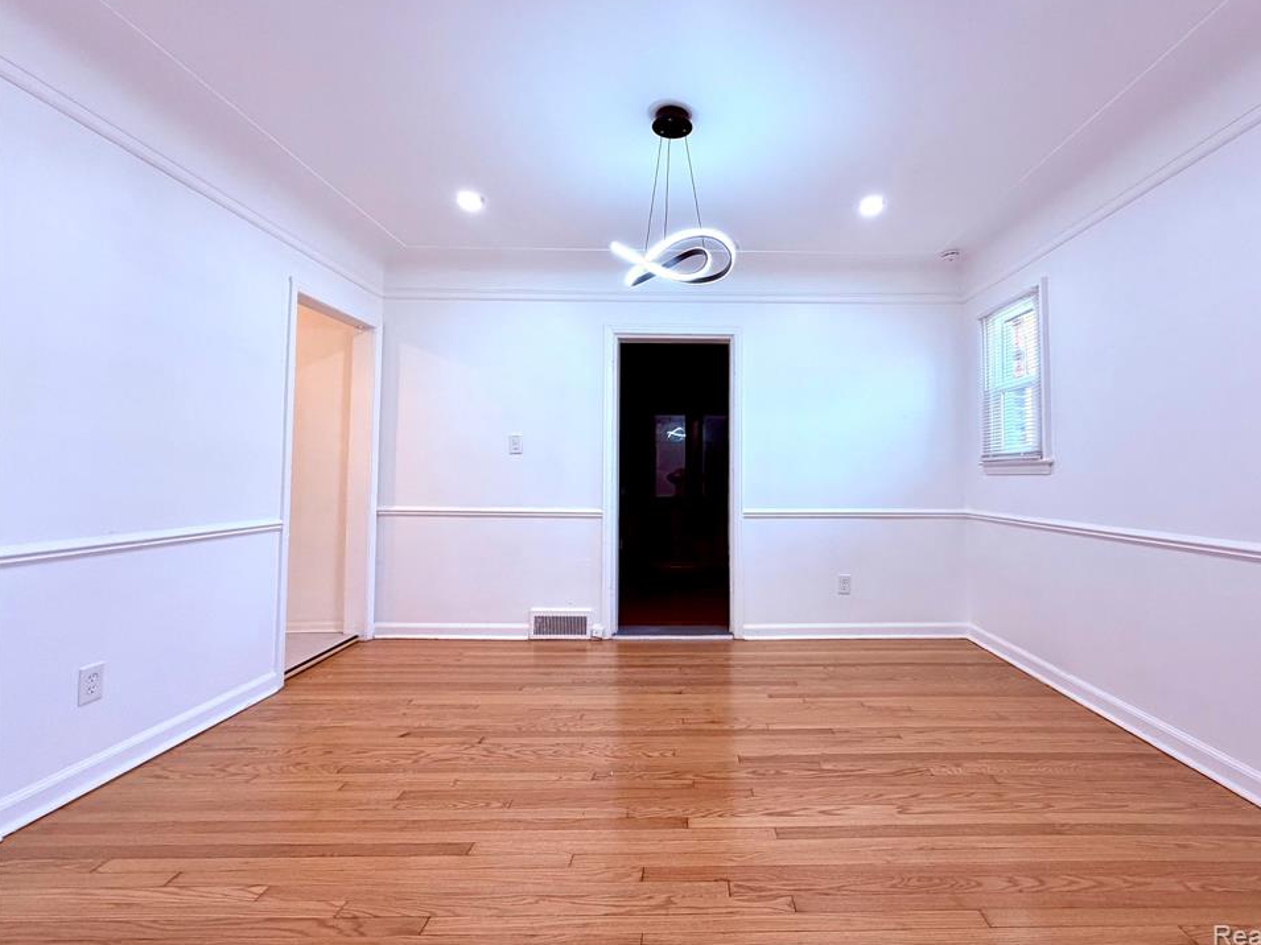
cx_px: 671
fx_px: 546
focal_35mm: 15
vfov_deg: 81.7
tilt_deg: +2.3
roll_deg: +0.2
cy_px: 451
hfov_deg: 98.0
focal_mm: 2.22
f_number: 2.2
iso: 125
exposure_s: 1/120
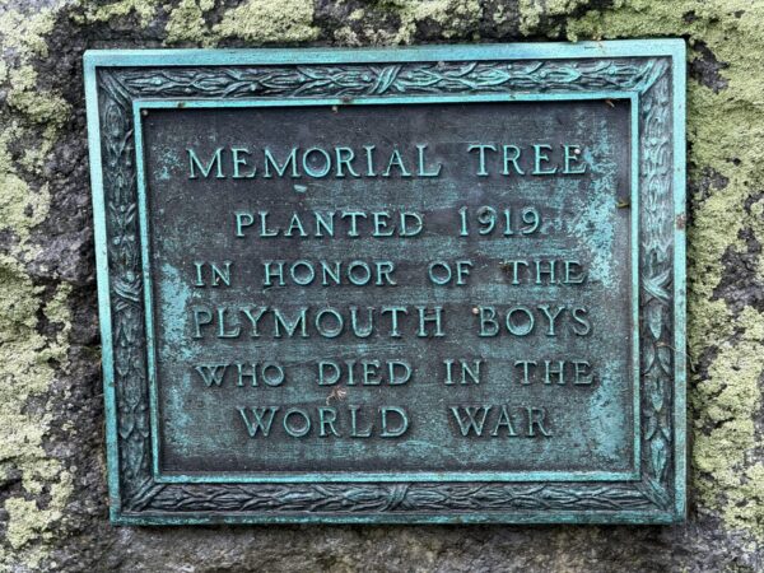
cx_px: 382
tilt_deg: -7.3
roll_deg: -0.7
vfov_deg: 12.3
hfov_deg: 16.4
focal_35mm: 120
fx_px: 2648
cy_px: 286
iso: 64
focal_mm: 15.66
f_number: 2.8
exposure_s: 1/133
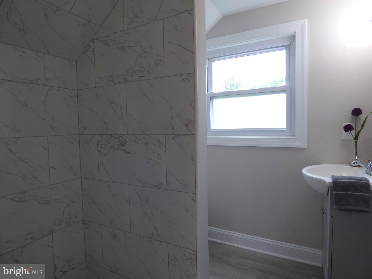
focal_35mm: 20
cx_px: 186
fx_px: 215
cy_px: 140
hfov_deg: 81.7
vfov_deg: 66.0
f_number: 2.8
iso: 100
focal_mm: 3.58
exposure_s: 1/50
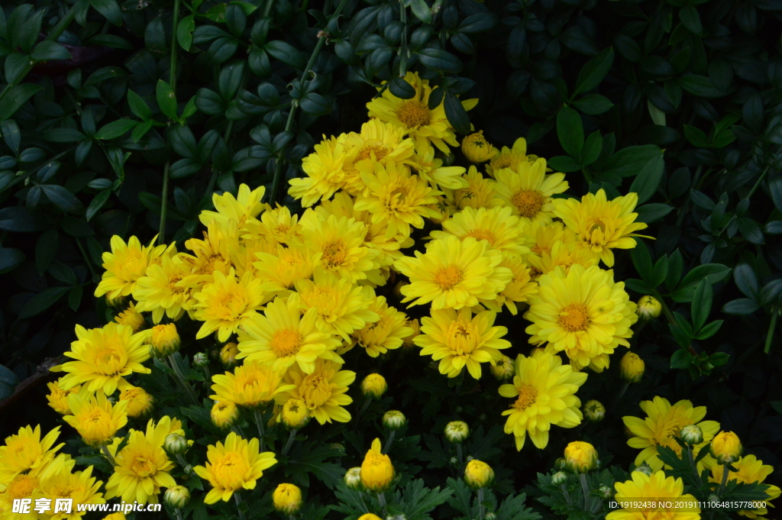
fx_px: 2767
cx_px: 391
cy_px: 260
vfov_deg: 10.7
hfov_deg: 16.1
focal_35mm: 128
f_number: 22
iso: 900
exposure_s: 1/250
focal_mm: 85
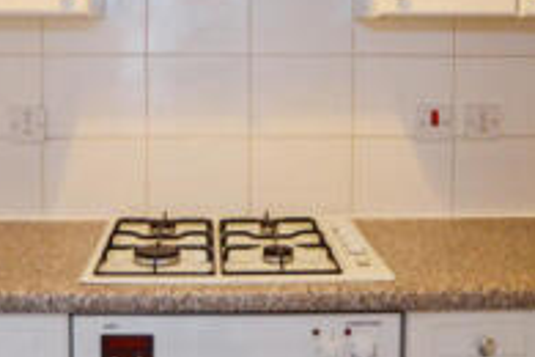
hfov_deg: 35.0
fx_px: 847
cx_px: 239
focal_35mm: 57
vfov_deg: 23.2
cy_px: 34
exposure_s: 1/60
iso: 1250
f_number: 3.2
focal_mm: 17
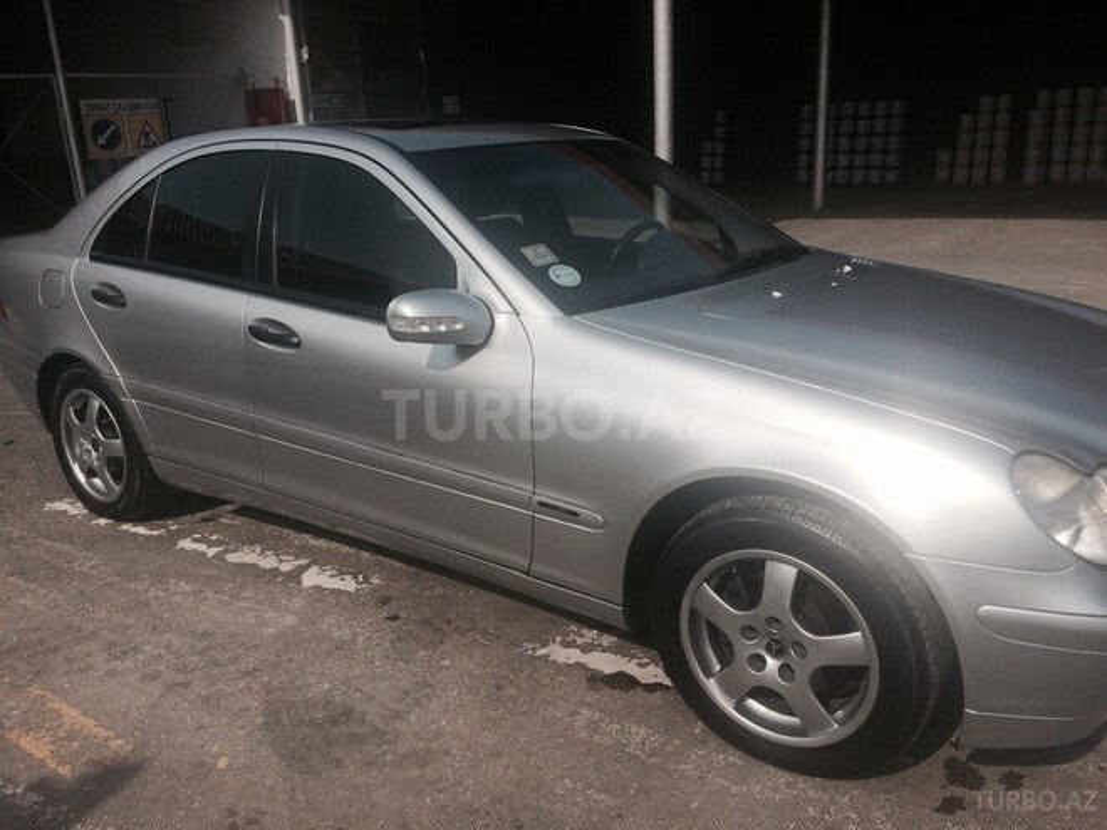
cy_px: 415
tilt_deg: -18.6
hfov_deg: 61.7
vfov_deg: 48.2
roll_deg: +3.8
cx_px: 554
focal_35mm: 29
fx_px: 927
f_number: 2.2
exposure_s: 1/4566
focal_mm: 4.15
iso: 32
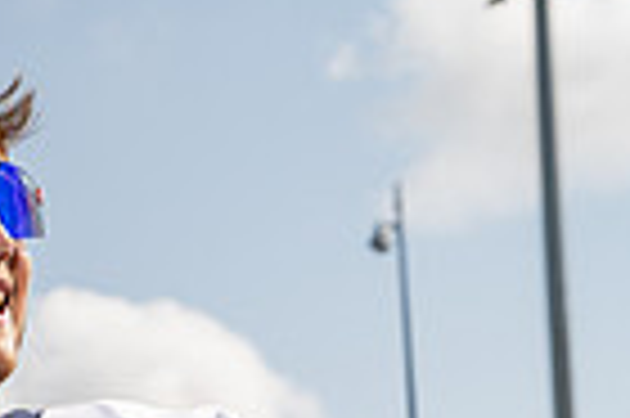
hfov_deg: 9.1
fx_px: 3933
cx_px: -32
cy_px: 948
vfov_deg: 5.9
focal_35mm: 225
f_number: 7.1
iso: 100
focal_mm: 70
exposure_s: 1/250
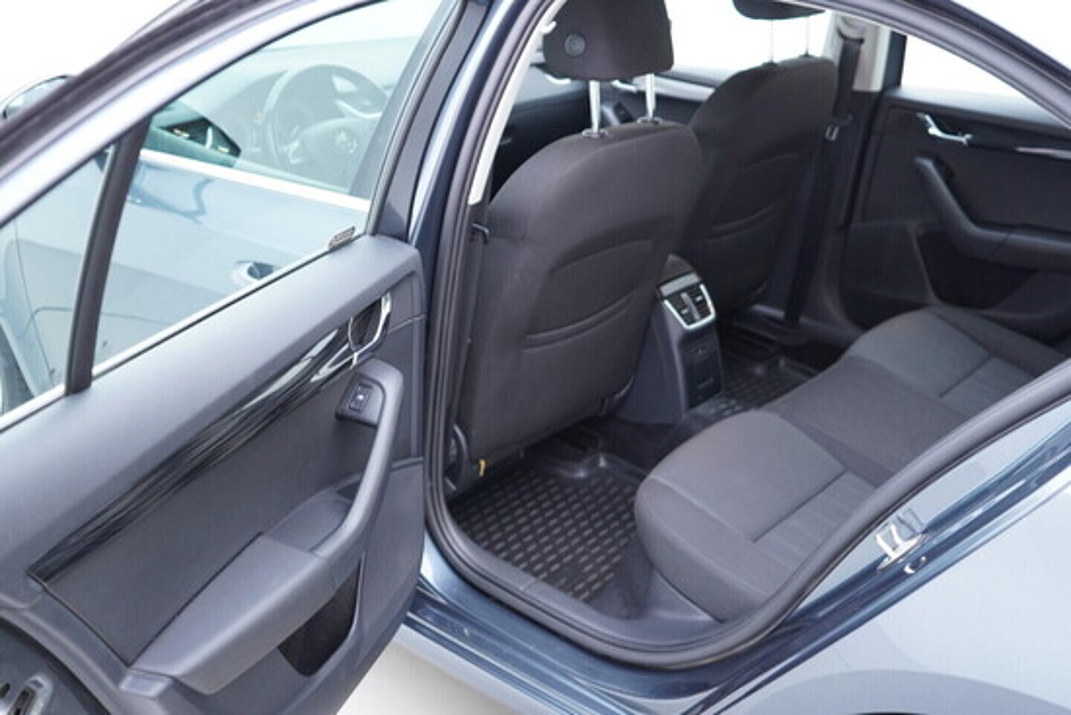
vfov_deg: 36.9
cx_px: 536
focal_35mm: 36
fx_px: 1071
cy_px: 358
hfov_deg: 53.1
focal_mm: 24
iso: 400
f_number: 2.8
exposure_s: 1/40
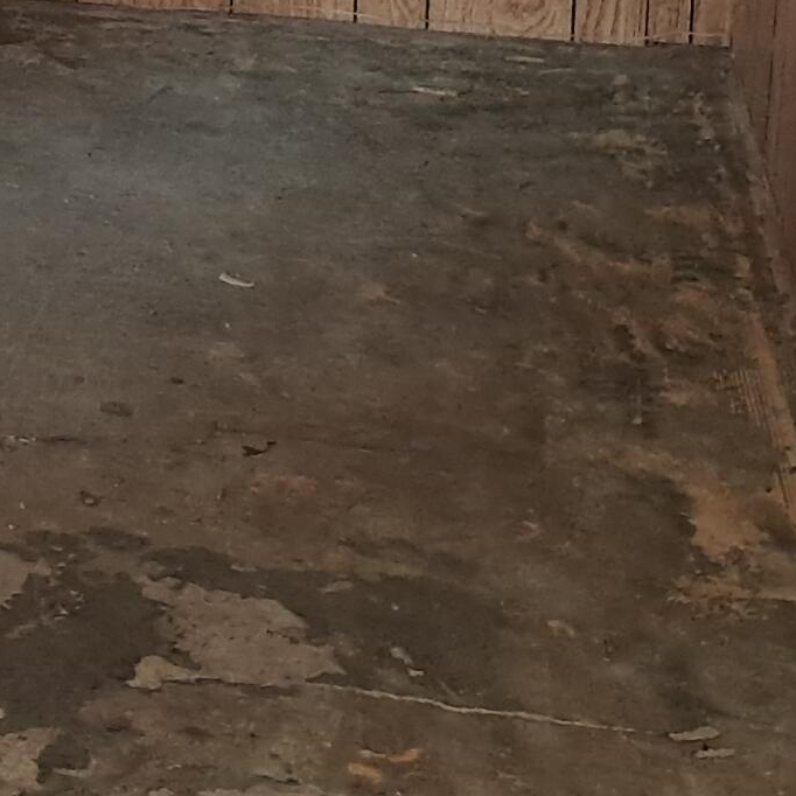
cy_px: -505
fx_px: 2732
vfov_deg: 15.0
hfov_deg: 15.8
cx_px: -230
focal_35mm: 105
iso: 500
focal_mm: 4
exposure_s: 1/33
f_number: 1.8
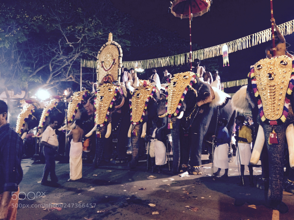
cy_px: 110
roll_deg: +0.6
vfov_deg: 48.2
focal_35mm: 29
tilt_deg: +3.3
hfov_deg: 61.7
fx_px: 246
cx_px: 147
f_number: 2.2
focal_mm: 4.15
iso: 250
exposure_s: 1/17
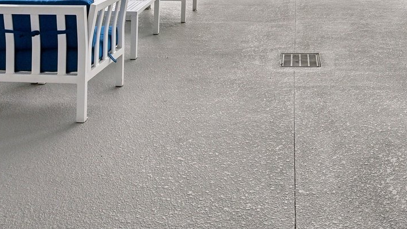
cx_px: 285
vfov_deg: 23.7
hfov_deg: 47.2
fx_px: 453
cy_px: -95
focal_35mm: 42
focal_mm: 14
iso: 100
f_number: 8
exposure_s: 1/320
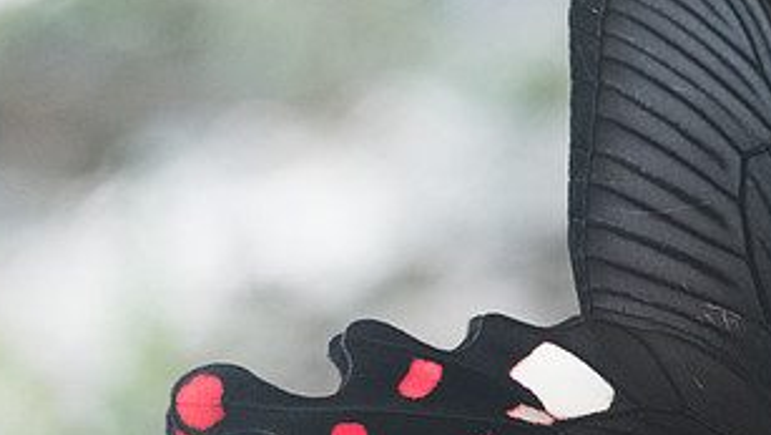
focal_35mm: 610
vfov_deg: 2.0
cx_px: 714
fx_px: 12476
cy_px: 364
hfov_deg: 3.5
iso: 1000
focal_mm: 150
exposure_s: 1/320
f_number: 6.3
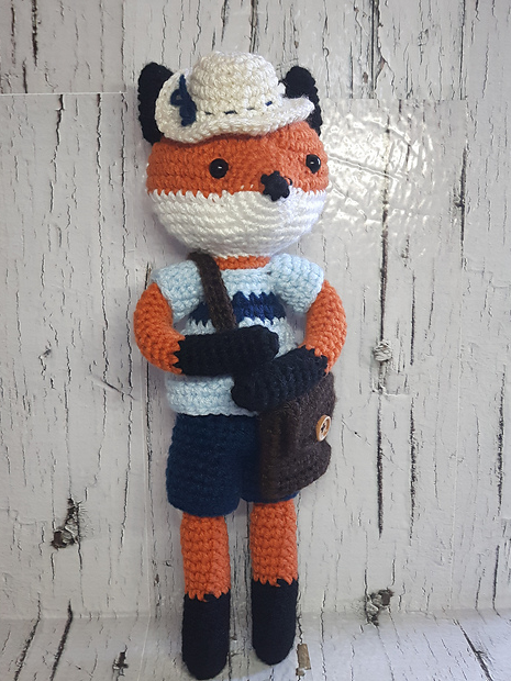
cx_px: 249
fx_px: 630
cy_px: 349
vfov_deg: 56.8
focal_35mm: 32
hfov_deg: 44.2
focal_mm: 3.7
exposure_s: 1/33
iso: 125
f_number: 1.9
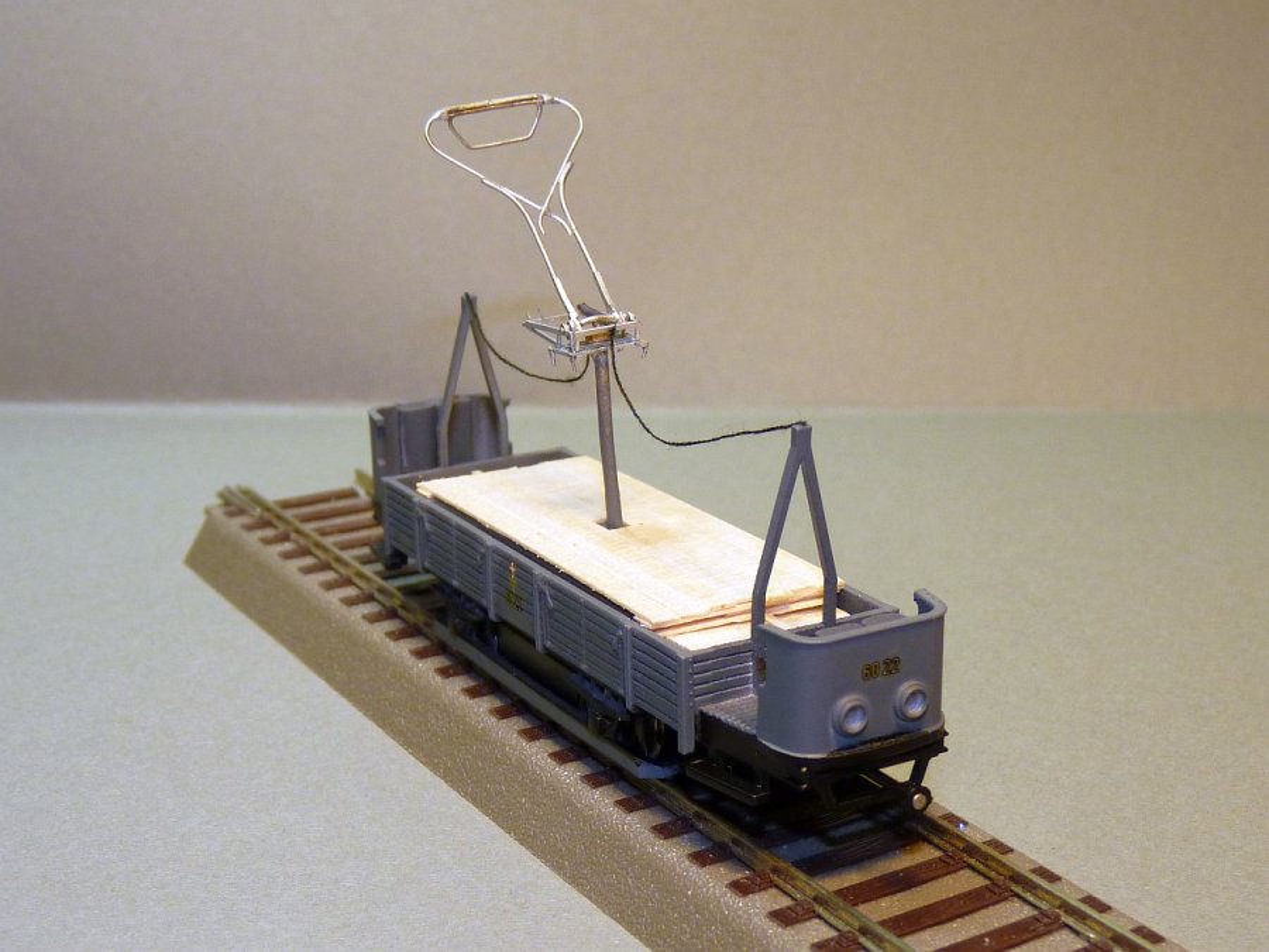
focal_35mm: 45
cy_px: 476
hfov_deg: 42.1
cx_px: 634
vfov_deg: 32.2
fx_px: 1650
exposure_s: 1/30
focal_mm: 7.8
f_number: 3
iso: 160
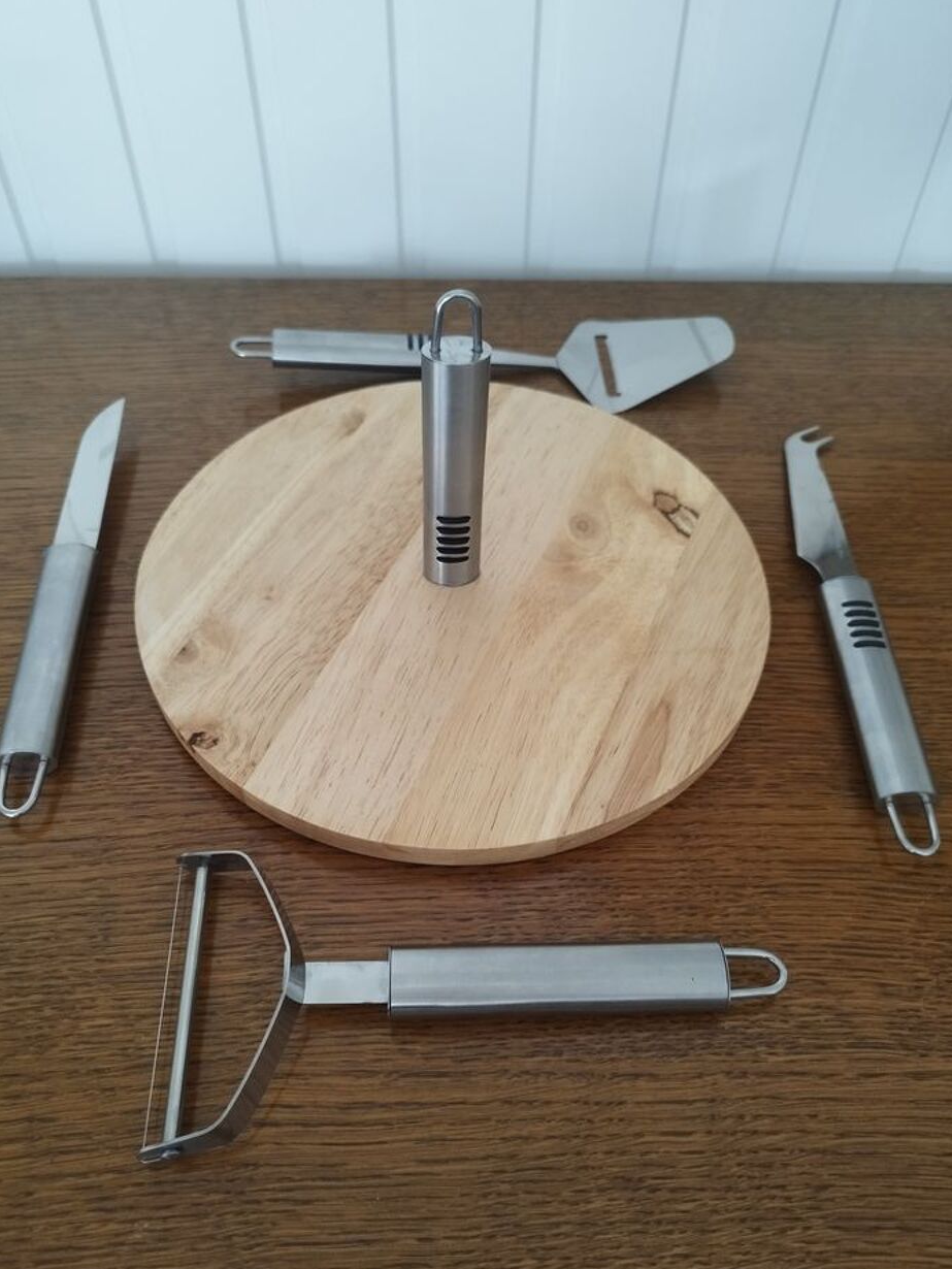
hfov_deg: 53.1
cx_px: 465
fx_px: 953
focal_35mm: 26
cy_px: 685
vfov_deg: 67.2
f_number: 1.89
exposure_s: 1/33.3
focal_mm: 5.89
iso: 740
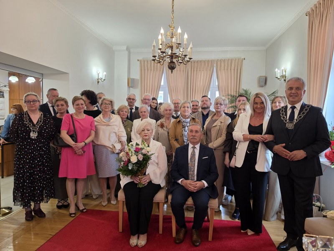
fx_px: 222
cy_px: 126
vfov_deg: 58.9
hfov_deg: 73.9
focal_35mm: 23
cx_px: 167
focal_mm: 6.5
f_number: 1.4
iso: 100
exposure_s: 1/120
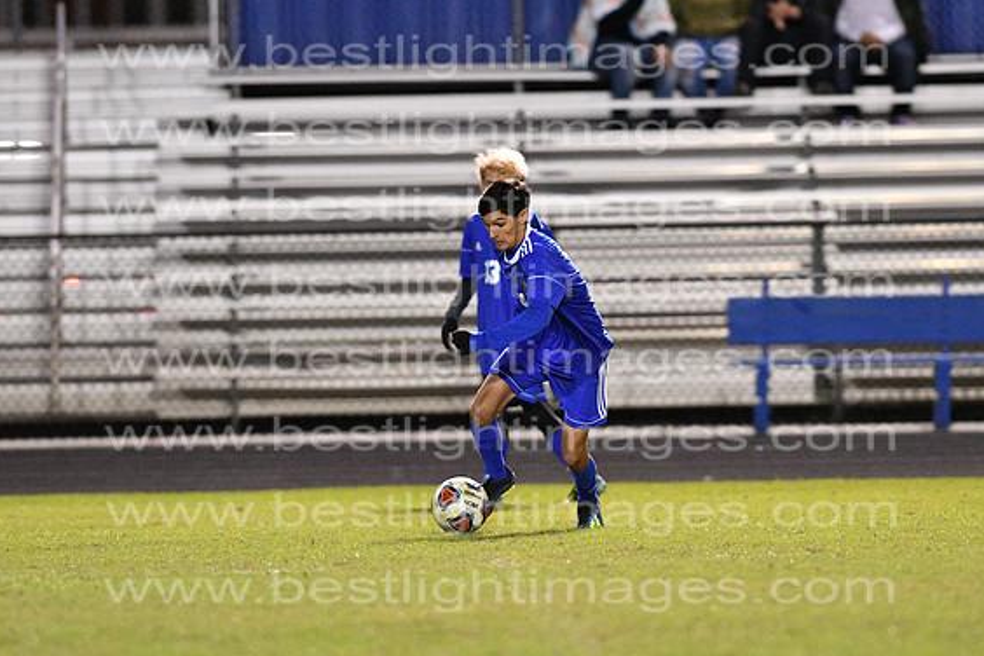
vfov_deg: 3.0
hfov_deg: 4.5
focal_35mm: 463
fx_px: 12654
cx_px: 501
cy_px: 324
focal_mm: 300
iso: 10000
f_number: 3.5
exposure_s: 1/640
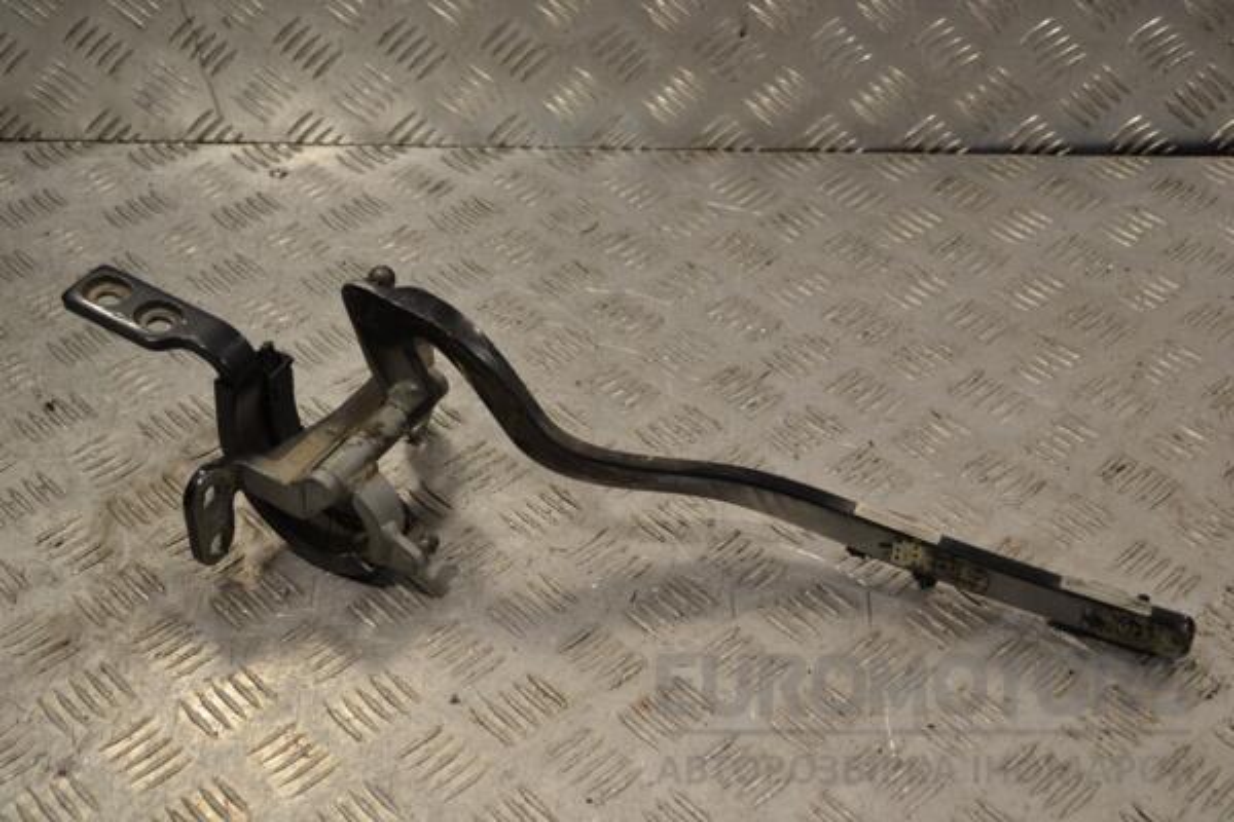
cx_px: 617
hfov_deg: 36.9
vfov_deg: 25.1
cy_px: 411
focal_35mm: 54
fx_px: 1851
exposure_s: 1/125
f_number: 5.6
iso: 280
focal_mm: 36
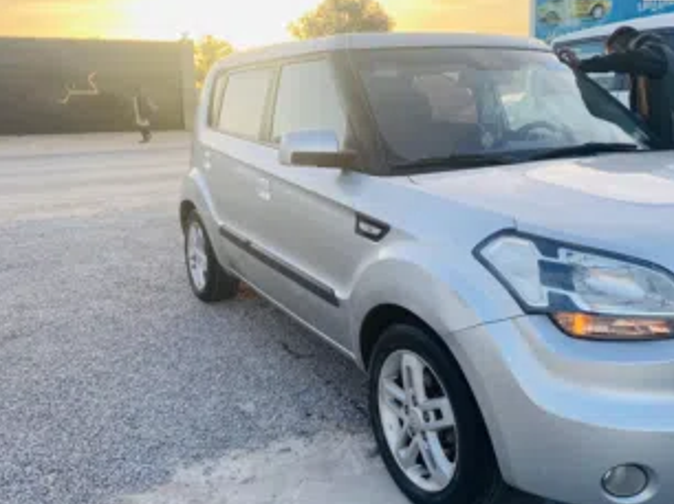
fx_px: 661
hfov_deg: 53.9
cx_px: 370
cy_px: 242
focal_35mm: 34
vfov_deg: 41.7
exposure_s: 1/312
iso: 32
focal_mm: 4.25
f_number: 1.8
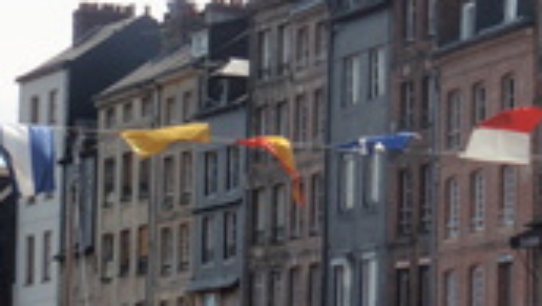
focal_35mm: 210
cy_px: 82
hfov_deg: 10.2
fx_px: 3020
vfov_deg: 5.8
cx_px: 526
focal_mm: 14.94
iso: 64
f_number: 5.1
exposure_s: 1/400
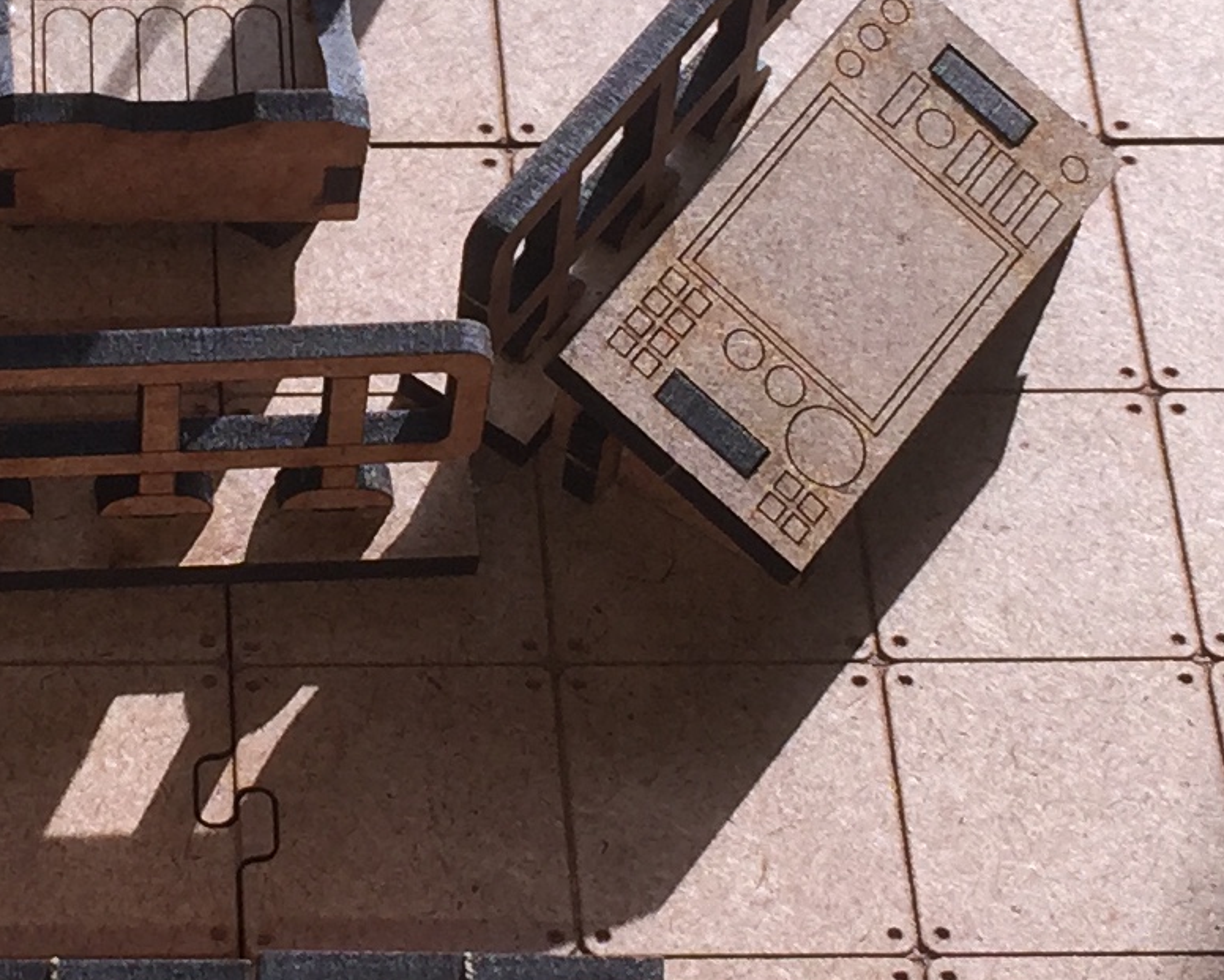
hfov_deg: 16.0
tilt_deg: -52.2
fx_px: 4311
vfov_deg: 12.9
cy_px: 210
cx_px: 145
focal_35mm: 119
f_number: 2.2
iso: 32
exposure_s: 1/482
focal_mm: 4.15
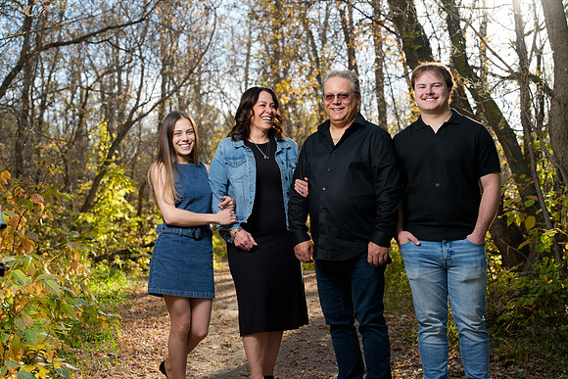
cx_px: 284
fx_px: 789
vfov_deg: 27.0
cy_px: 190
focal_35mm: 50
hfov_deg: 39.6
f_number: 3.5
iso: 400
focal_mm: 50
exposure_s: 1/160
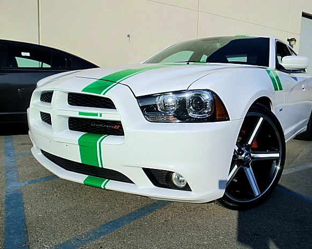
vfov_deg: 51.5
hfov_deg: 62.1
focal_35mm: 28
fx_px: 259
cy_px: 125
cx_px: 167
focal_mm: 4.65
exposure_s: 1/250
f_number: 7.8
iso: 64
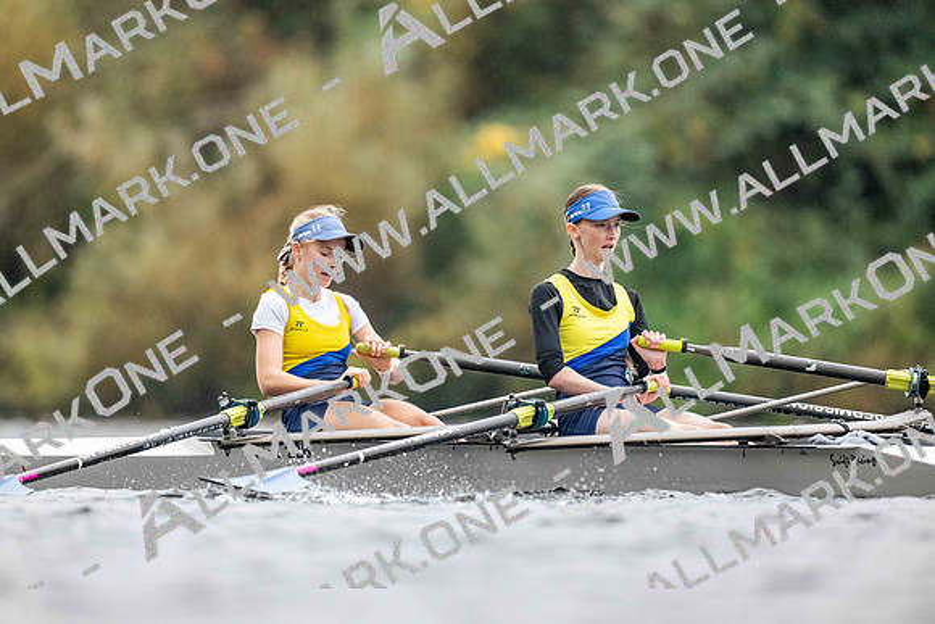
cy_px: 312
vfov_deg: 2.3
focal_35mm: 600
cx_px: 468
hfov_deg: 3.4
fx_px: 15586
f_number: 4
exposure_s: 1/2500
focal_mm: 600
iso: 5600
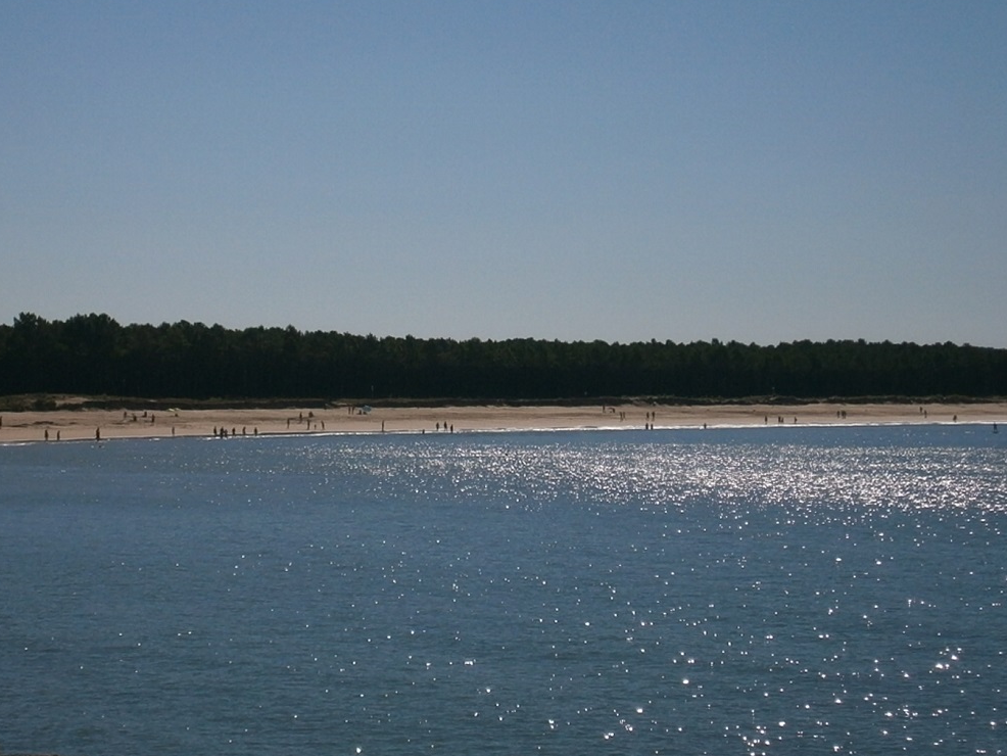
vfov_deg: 13.3
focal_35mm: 111
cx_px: 303
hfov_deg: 17.7
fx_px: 3230
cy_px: 333
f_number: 12
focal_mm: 13
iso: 100
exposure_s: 1/500
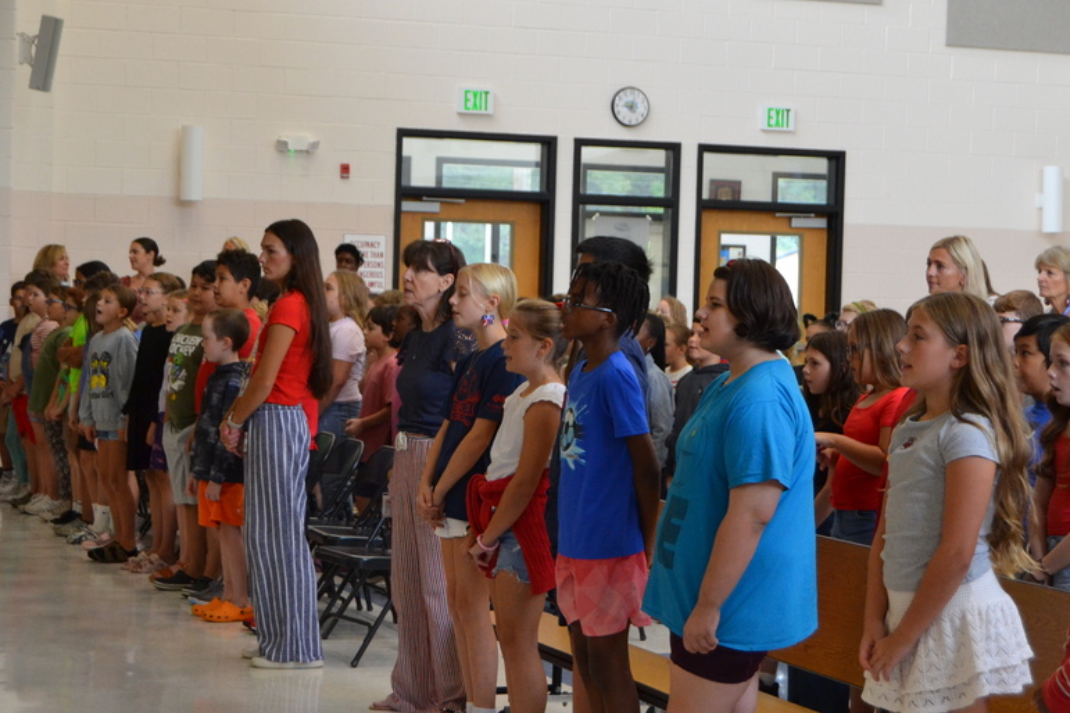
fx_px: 2665
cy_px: 364
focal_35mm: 90
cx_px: 512
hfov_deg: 22.7
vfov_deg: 15.2
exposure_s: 1/60
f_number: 5.3
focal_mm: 45
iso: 1400
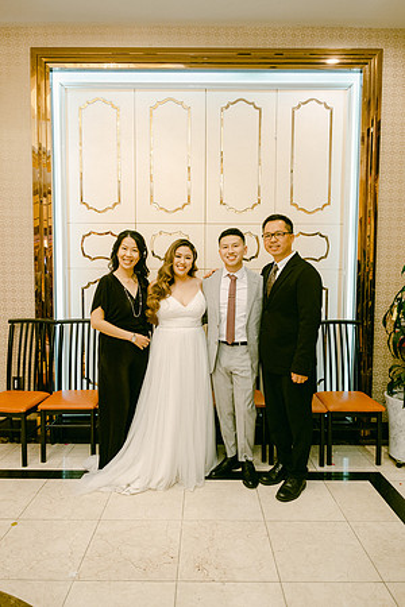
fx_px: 405
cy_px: 304
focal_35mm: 24
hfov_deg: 53.1
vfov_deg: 73.7
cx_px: 202
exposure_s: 1/125
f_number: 2.8
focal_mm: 16
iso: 800
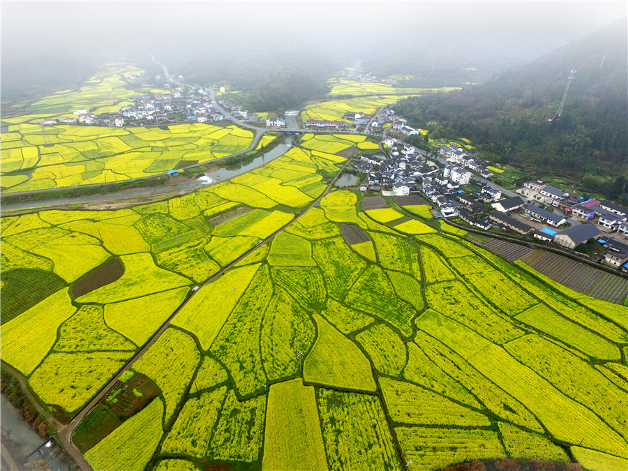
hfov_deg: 81.7
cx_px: 314
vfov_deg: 66.0
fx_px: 363
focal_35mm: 20
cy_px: 236
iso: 100
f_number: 2.8
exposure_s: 1/156
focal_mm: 3.61
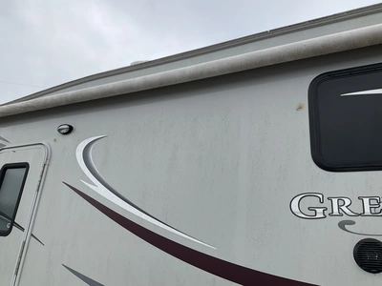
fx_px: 320
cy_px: 143
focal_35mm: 29
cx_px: 191
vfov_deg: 48.2
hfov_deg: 61.7
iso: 25
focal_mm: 3
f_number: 1.8
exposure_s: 1/1279
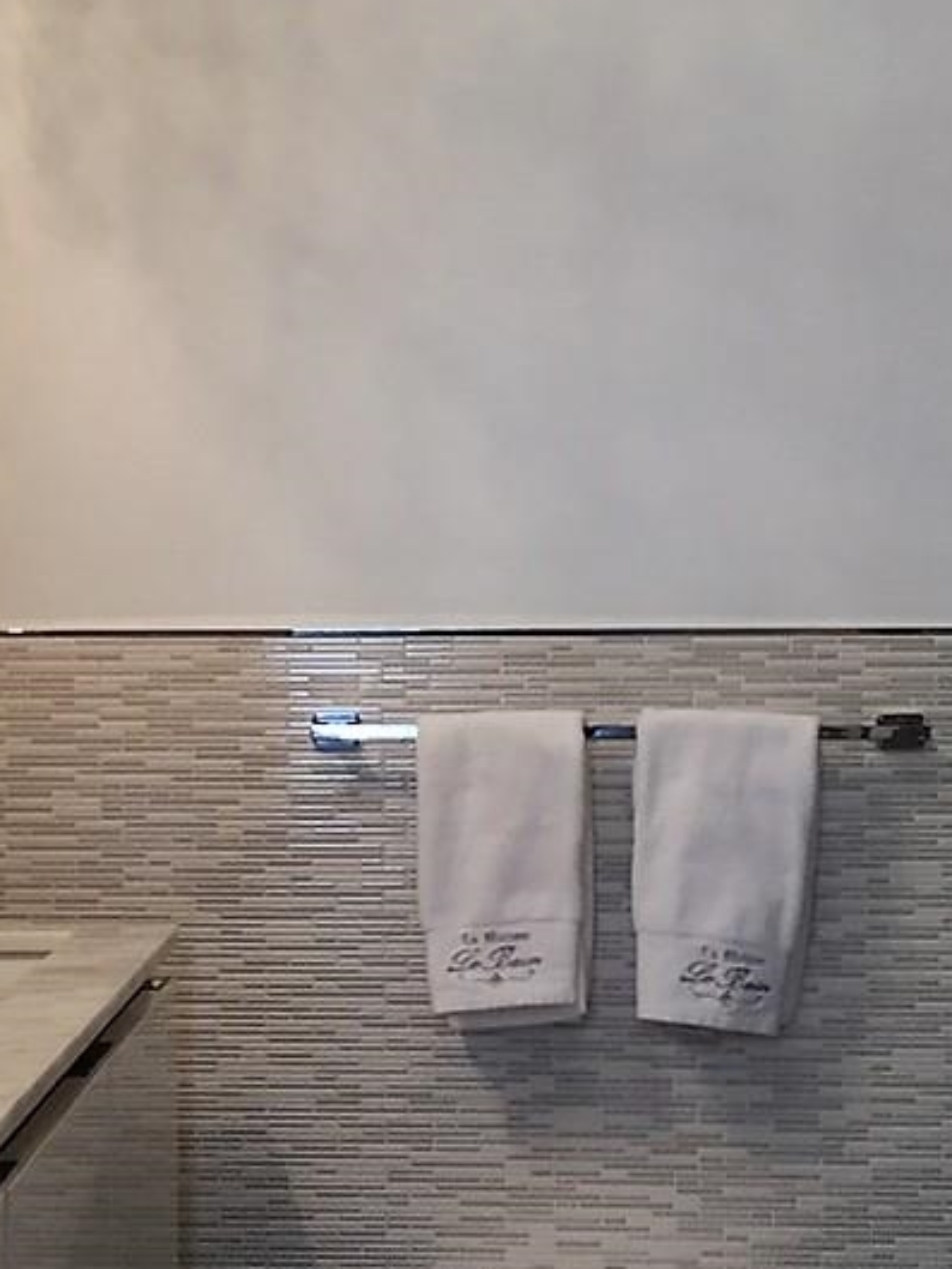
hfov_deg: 16.5
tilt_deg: +1.1
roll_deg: +0.7
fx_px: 3262
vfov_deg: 22.0
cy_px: 529
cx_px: 251
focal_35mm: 89
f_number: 2.2
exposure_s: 1/40
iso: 40
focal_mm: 4.15
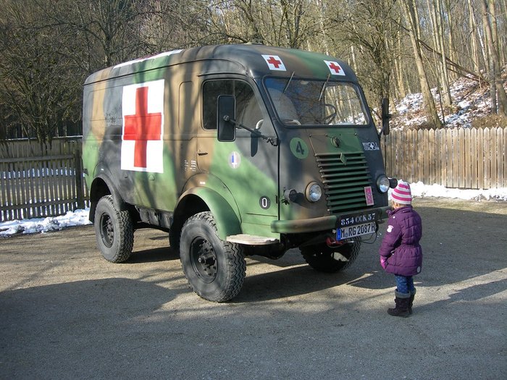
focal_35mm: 38
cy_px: 190
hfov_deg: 49.0
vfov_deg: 37.7
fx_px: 557
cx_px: 254
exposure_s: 1/318
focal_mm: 7.8
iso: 50
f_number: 2.8
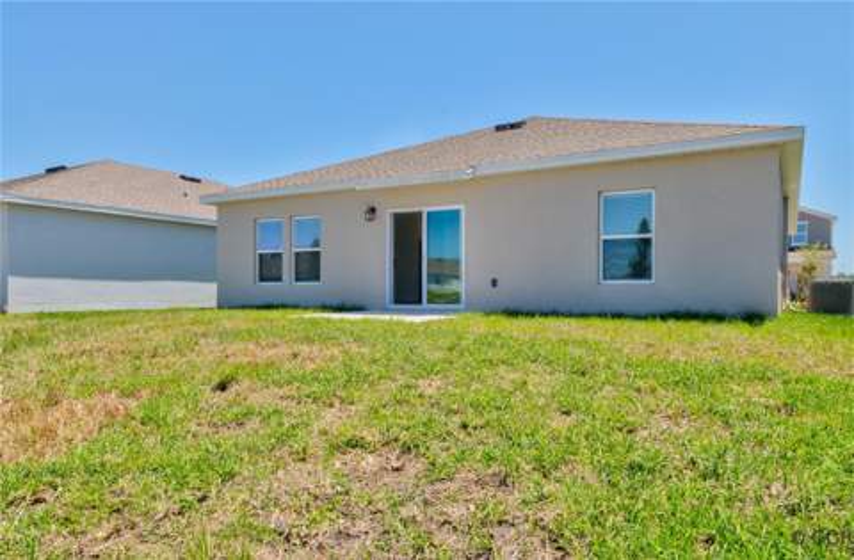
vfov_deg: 49.9
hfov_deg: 70.7
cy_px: 280
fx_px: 602
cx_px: 427
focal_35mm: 26
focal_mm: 17
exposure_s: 1/125
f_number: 16
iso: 250
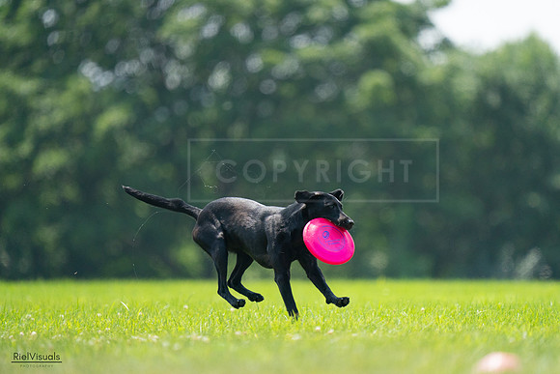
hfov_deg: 3.4
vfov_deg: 2.3
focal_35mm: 600
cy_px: 187
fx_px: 9335
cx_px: 280
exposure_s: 1/4000
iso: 2500
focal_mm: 600
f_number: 6.3
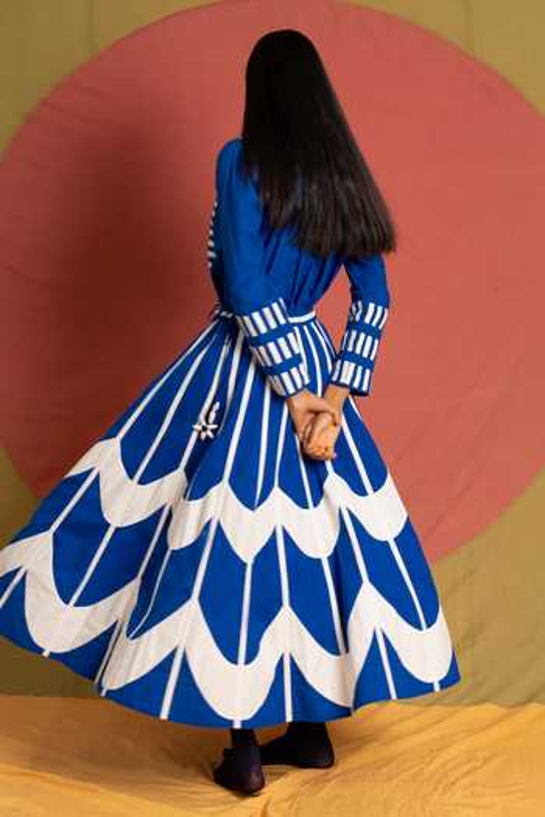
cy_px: 408
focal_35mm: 40
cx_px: 272
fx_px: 908
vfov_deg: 48.5
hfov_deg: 33.4
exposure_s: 1/200
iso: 1250
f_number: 3.2
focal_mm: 40
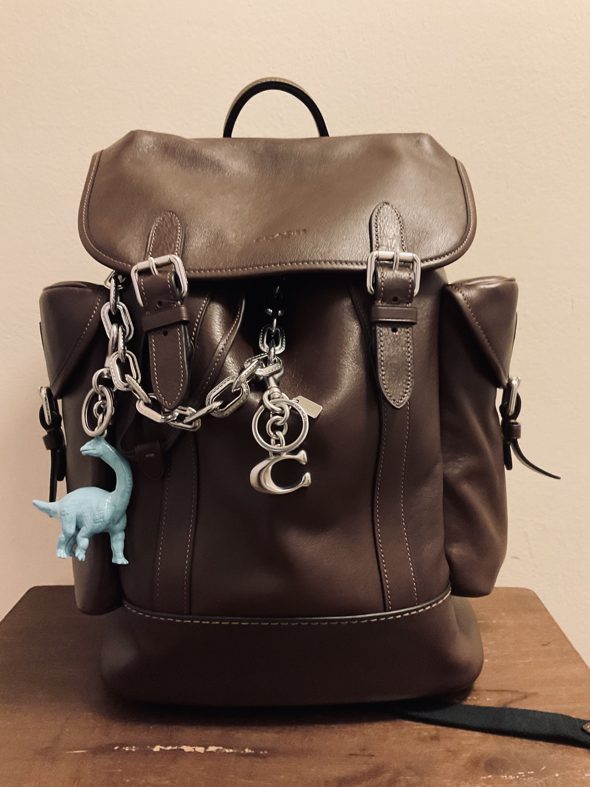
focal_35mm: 29
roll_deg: +0.6
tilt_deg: -11.1
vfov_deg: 61.7
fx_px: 659
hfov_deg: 48.2
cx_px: 295
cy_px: 394
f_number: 1.8
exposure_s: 1/29
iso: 320
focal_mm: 3
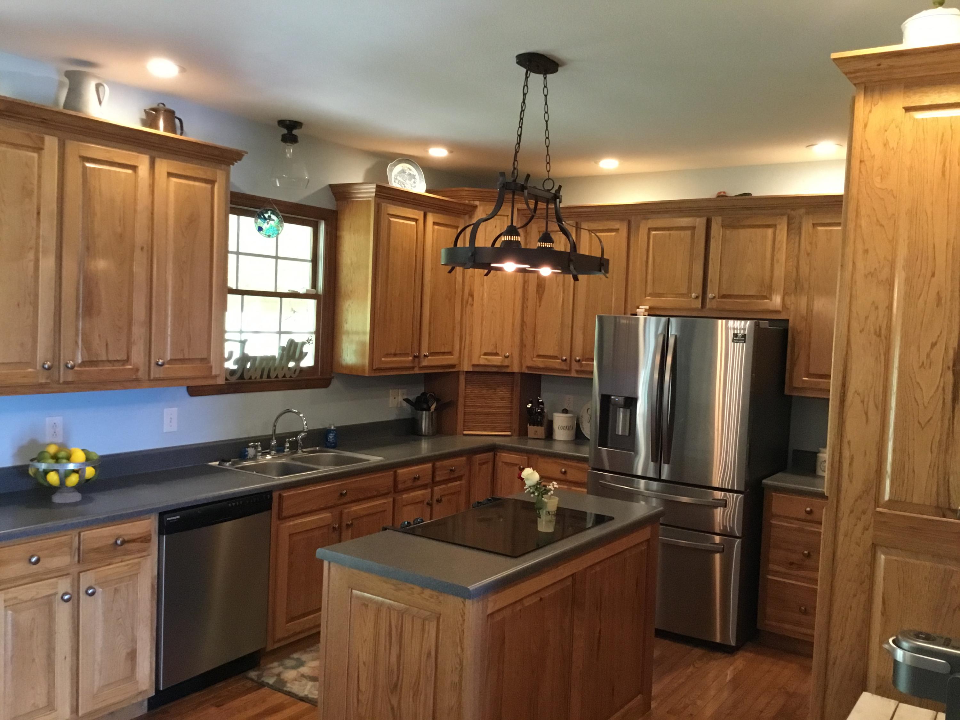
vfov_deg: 45.4
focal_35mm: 31
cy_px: 360
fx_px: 860
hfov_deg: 58.4
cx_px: 480
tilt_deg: -2.2
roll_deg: -1.9
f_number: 2.4
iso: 200
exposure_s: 1/30
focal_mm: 3.3
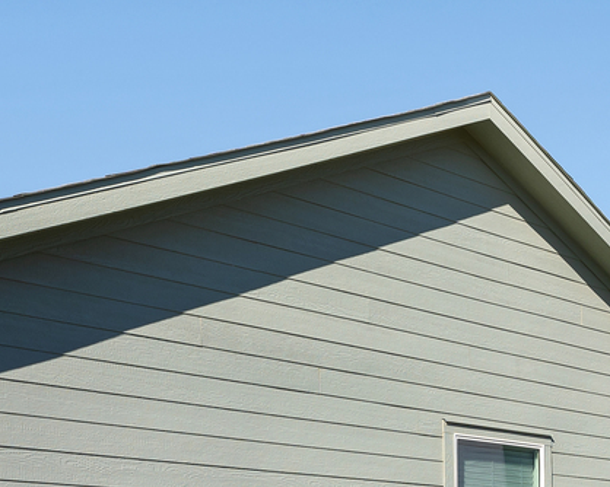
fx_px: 920
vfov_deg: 26.7
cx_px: 513
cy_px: 569
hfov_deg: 35.2
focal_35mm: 51
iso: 250
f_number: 9
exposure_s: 1/1000
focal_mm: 14
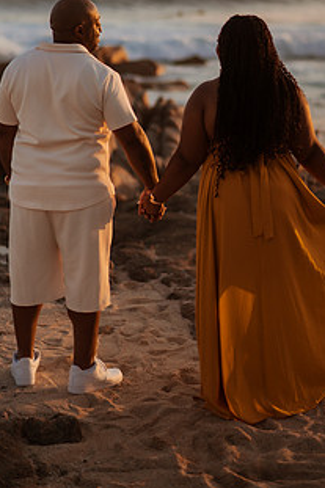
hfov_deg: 16.2
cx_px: 179
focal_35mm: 84
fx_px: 1139
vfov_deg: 24.0
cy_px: 137
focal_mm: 58
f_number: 1.4
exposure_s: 1/8000
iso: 100
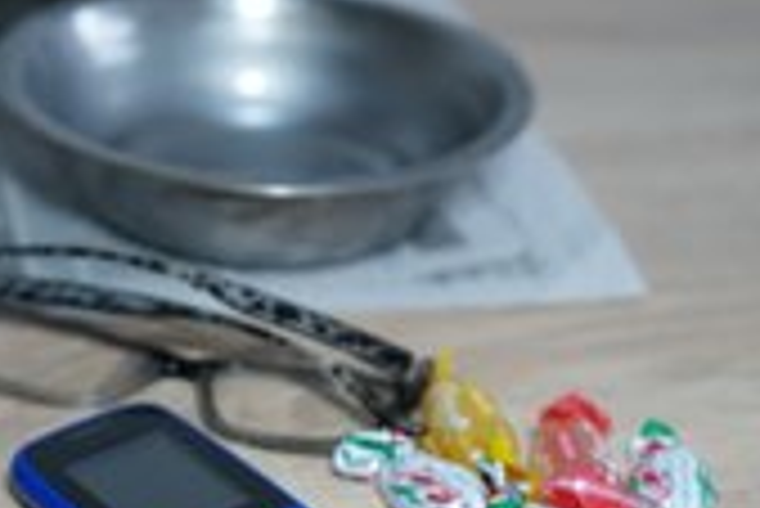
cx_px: 369
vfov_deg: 16.3
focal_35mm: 83
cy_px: 443
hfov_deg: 24.5
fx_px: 1754
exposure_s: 1/50
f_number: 2.8
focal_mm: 35
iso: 200
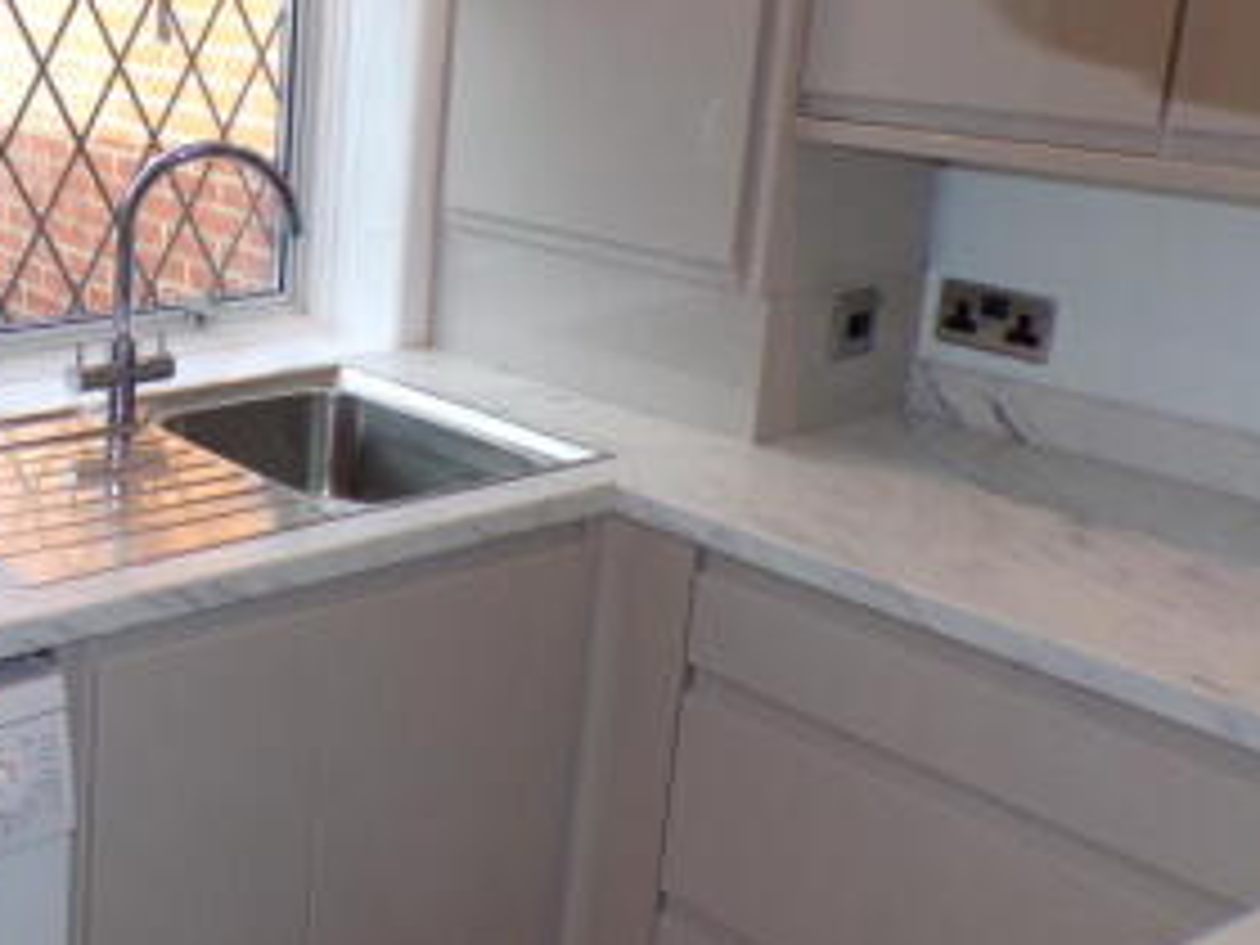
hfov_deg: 34.9
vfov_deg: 28.9
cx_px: 20
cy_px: 326
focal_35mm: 50
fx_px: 1820
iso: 100
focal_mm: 4.3
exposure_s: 1/70
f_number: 3
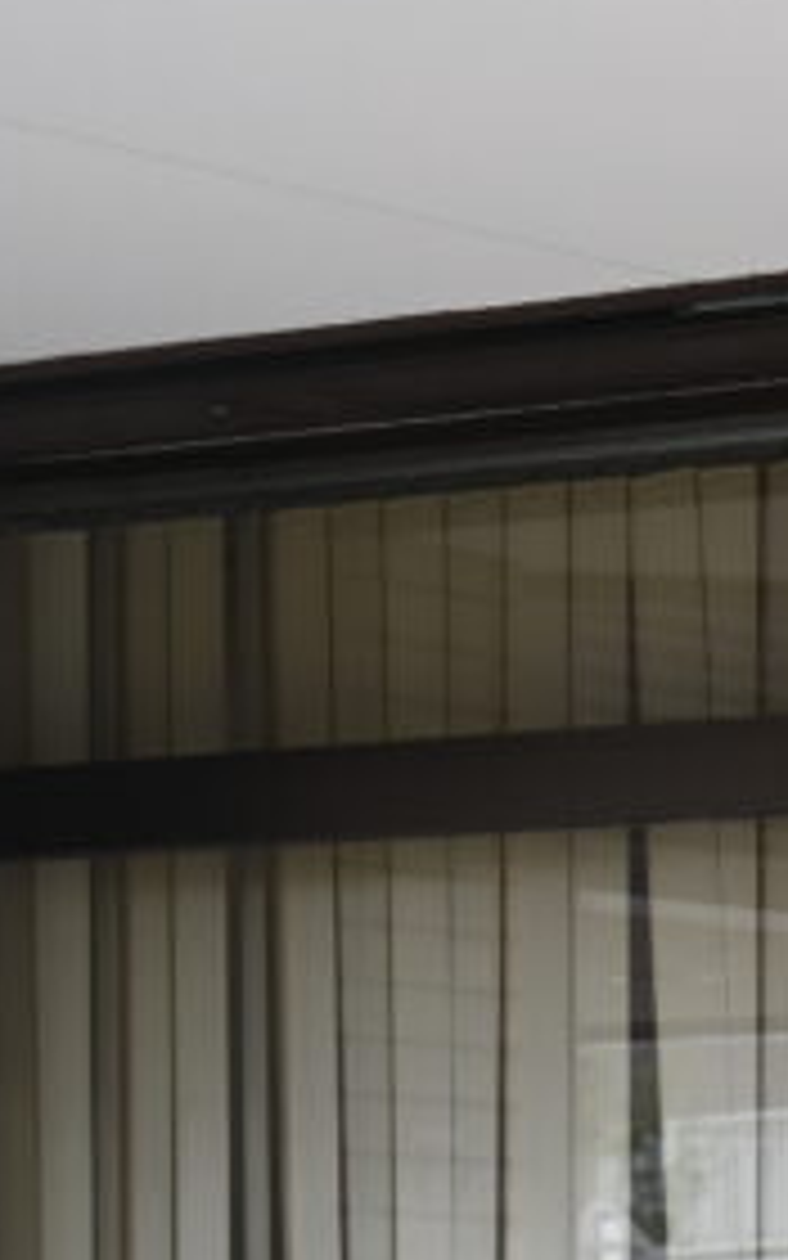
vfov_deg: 10.9
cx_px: 2432
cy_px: 1660
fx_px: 6460
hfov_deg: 6.4
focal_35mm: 188
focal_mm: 43
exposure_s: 1/250
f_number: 4
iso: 220
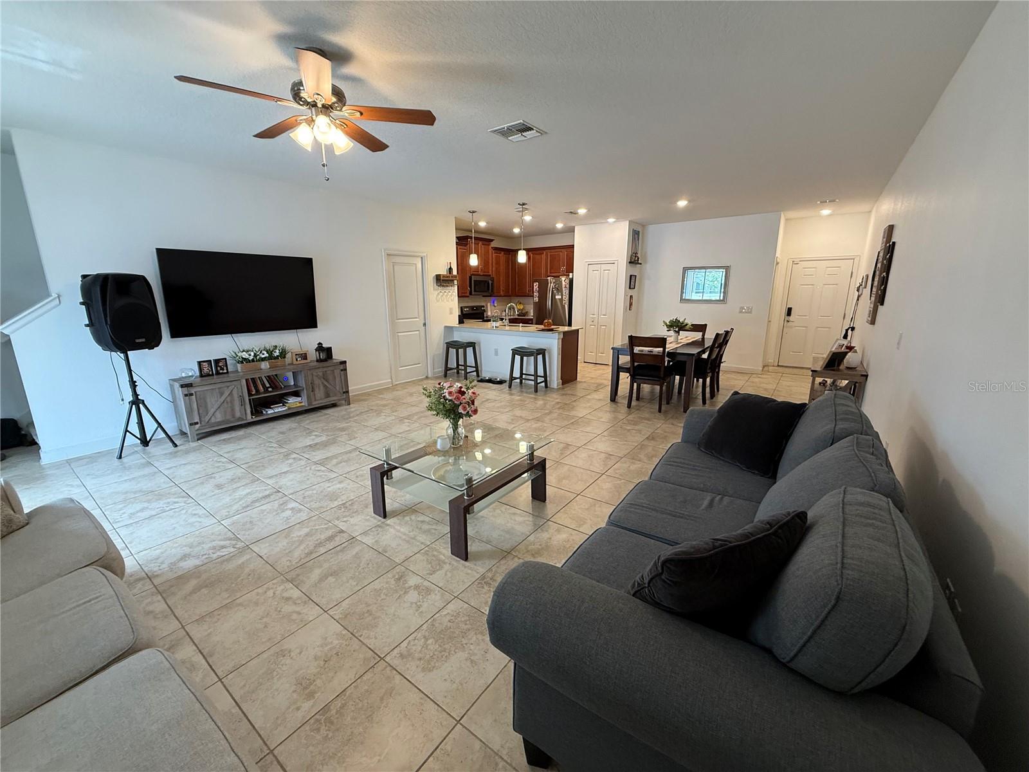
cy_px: 386
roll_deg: -0.1
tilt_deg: -12.4
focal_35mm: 14
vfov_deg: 85.7
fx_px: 416
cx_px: 514
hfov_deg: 102.1
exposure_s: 1/60
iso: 200
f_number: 2.2
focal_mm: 2.22
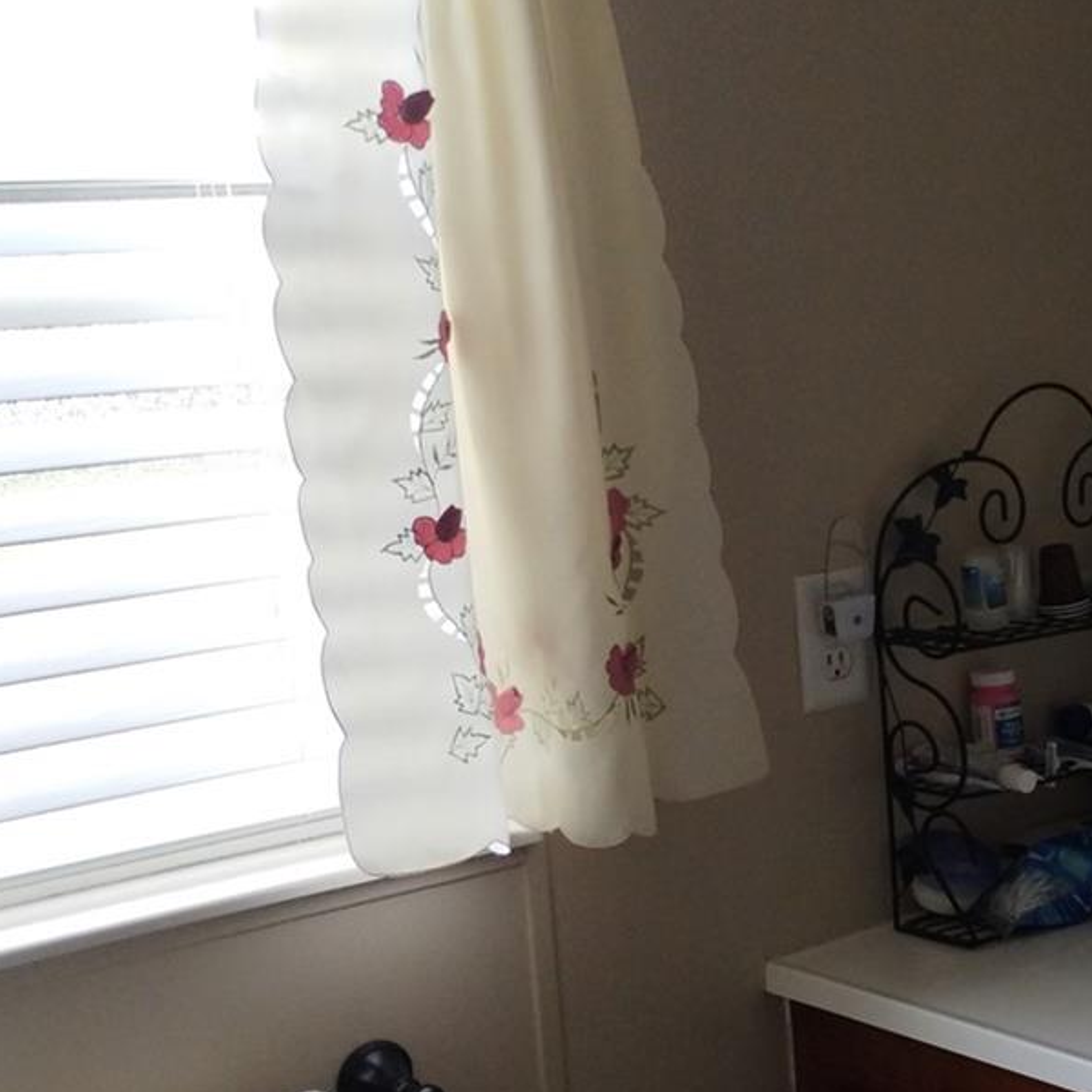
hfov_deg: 24.0
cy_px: 851
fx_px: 2356
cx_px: 1267
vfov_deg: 25.7
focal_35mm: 66
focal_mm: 4.27
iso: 469
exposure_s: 1/120
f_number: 1.8
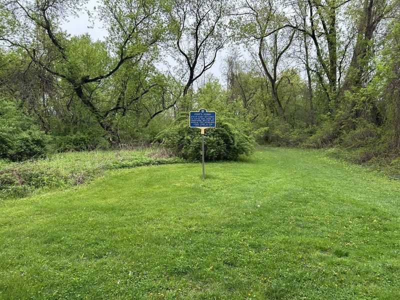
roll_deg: +1.4
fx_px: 300
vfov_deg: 53.1
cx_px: 200
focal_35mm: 26
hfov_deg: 67.3
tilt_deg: -3.1
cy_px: 150
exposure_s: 1/873
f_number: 1.5
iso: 50
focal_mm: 5.7
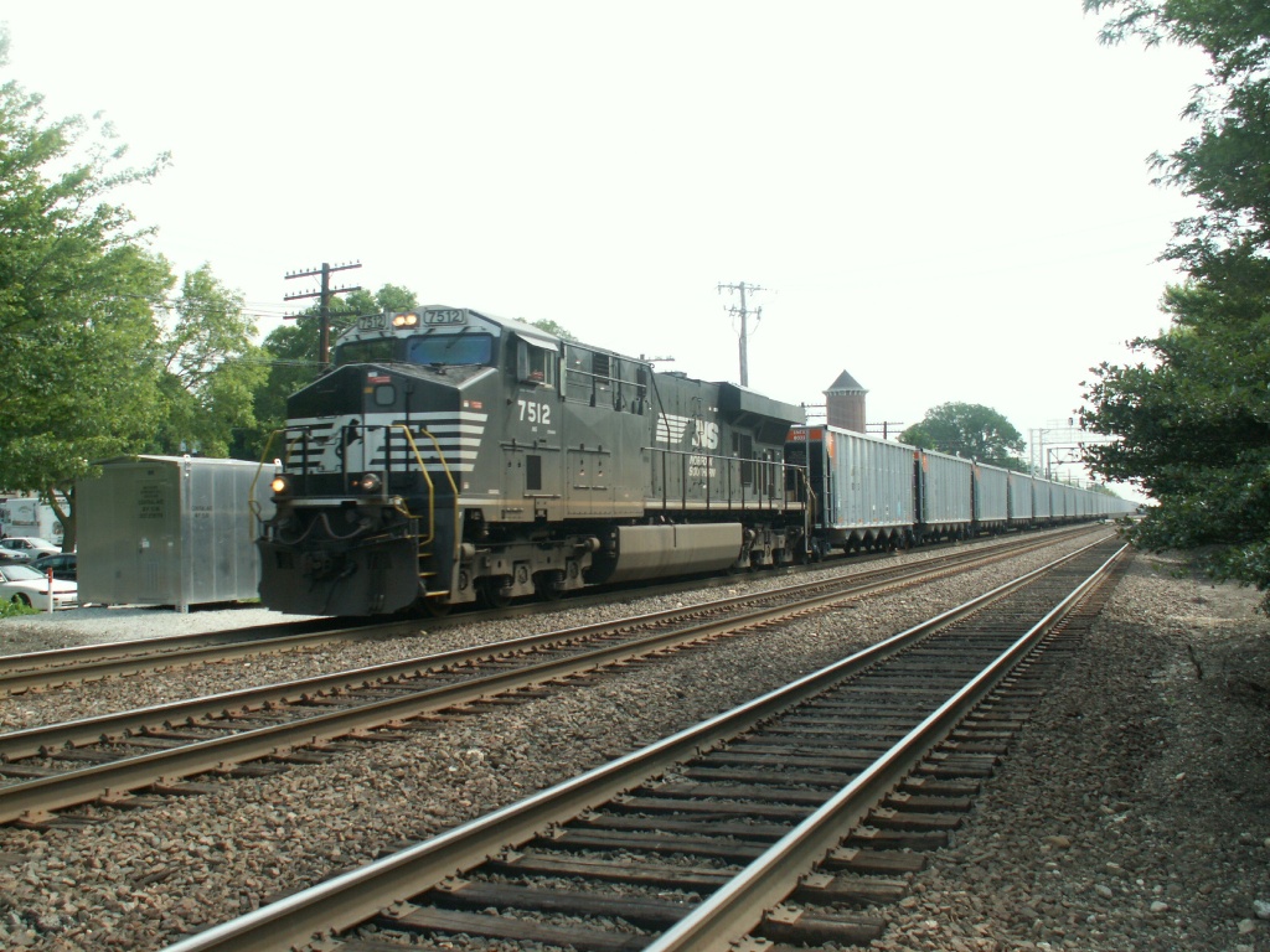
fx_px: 1284
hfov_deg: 52.6
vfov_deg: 40.7
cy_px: 476
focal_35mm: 35
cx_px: 635
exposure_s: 1/200
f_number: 4
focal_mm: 5.86
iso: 50
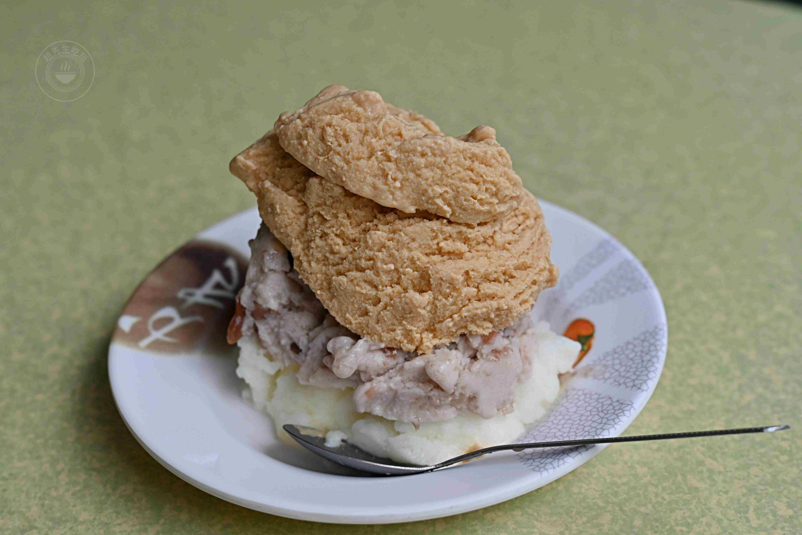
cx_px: 401
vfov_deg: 18.2
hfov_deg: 27.0
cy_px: 268
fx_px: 1671
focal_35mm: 75
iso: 160
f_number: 3.5
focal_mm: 50
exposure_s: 1/500
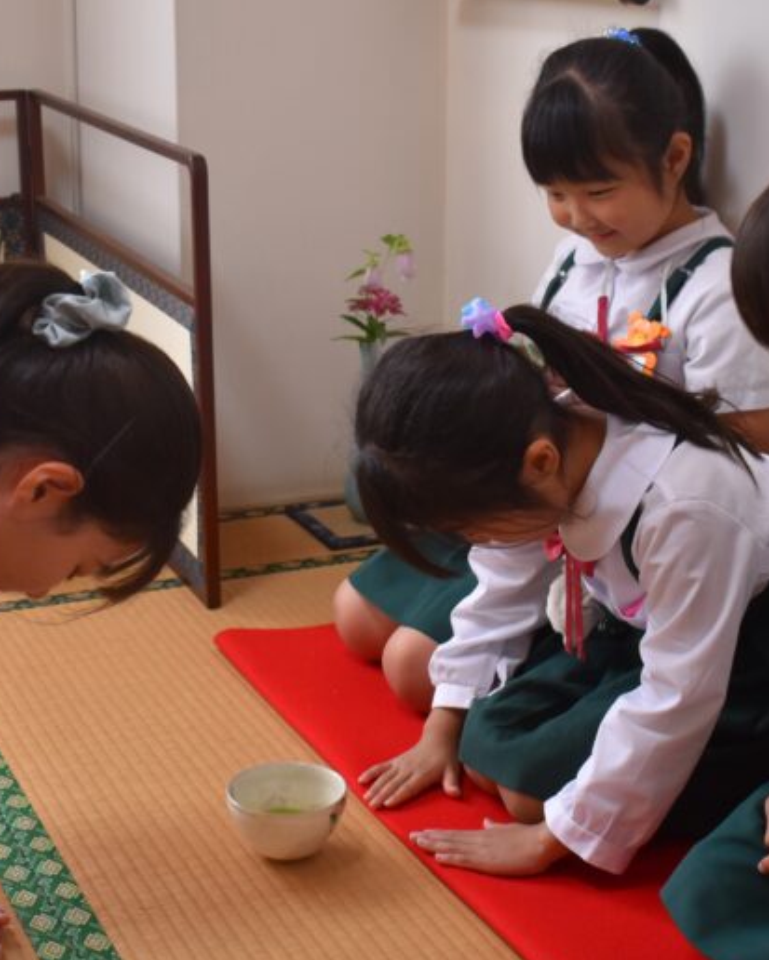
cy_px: 453
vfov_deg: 28.3
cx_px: 389
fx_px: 1906
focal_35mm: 67
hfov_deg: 22.8
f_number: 4
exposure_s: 1/60
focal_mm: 24
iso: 450
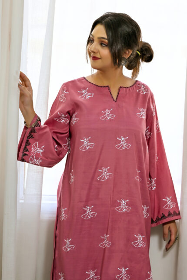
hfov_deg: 10.2
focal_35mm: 135
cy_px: 140
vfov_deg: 15.2
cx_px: 94
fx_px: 1052
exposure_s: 1/200
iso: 500
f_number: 5
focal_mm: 135
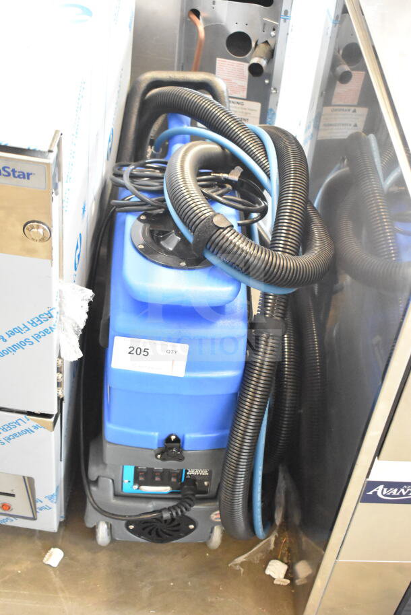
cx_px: 206
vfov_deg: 41.1
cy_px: 308
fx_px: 821
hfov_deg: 28.1
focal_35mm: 48
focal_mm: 32
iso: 9000
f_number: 4.5
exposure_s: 1/50
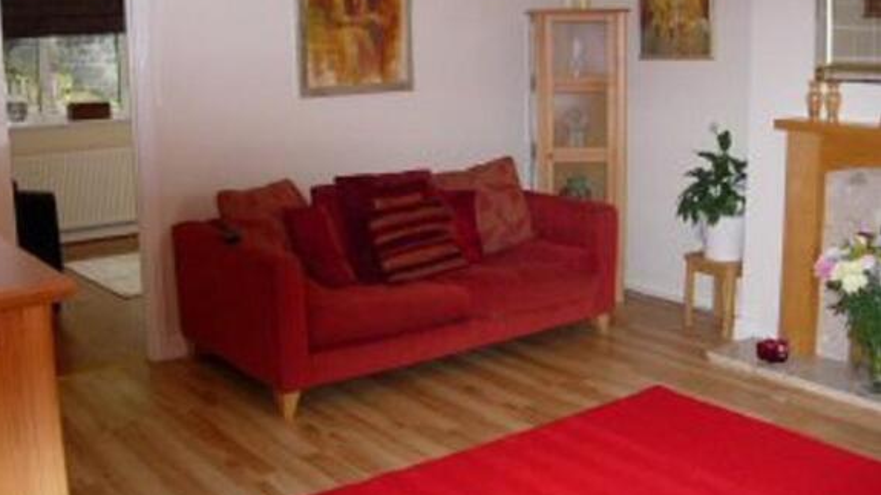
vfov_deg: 28.3
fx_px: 981
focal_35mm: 42
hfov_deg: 48.4
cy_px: 237
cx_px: 437
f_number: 2.8
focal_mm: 7.8
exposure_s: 1/148
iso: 183
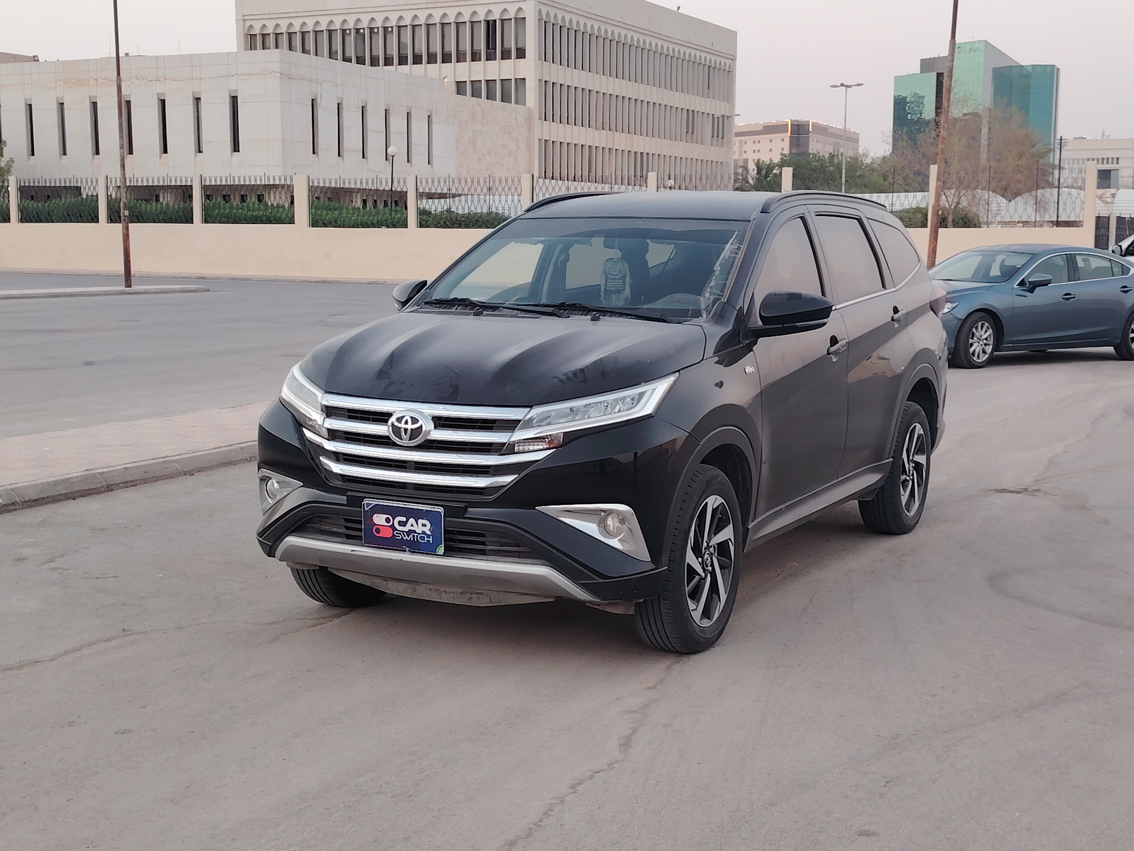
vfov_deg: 30.3
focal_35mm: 48
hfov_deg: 39.7
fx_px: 1572
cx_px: 567
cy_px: 426
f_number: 1.75
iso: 331
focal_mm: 5.25
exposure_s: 1/33.3
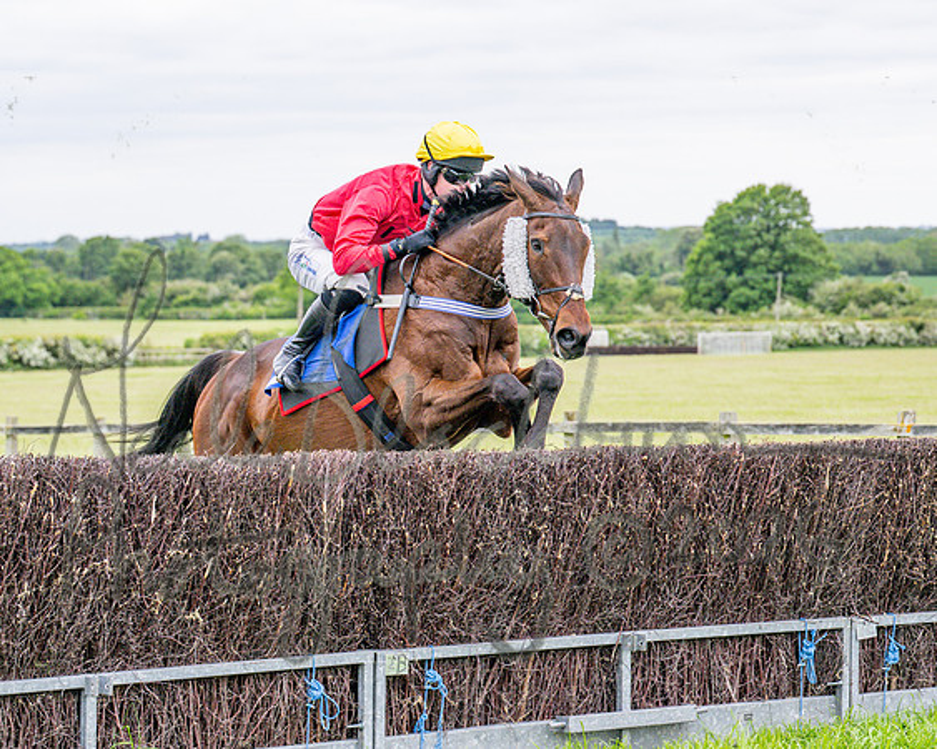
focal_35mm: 112
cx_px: 463
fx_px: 3118
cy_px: 340
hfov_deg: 17.1
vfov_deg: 13.7
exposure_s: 1/2000
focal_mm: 70
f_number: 4
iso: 400
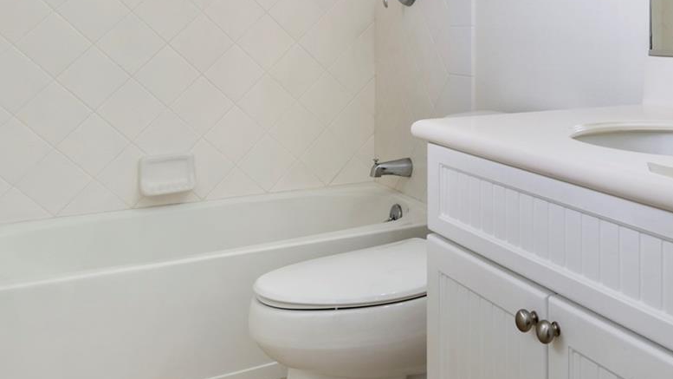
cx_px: 540
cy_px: 34
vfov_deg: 27.2
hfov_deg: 45.8
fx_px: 751
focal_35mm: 42
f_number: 8
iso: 160
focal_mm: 13
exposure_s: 1/60
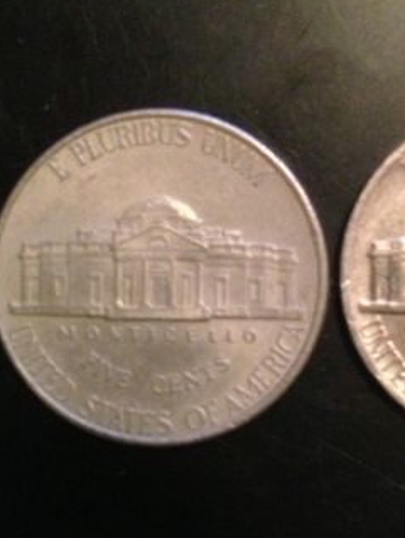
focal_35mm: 62
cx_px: 341
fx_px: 965
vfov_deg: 31.1
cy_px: 243
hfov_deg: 23.3
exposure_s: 1/15
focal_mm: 4.13
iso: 800
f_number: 2.4
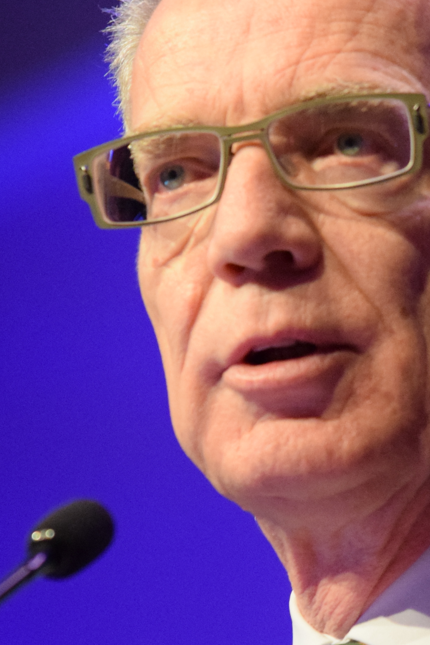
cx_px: 348
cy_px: 298
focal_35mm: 680
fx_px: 12178
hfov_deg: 2.0
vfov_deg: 3.0
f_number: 2.8
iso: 2500
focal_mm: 150
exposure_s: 1/250
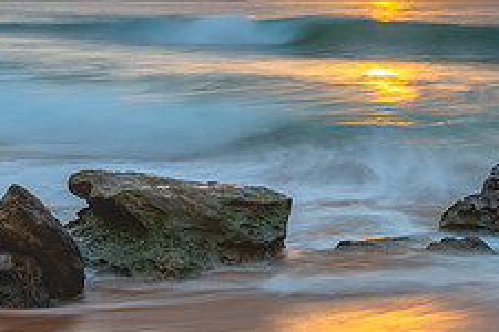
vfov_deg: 13.7
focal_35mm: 99
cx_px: 330
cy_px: 45
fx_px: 1372
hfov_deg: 20.5
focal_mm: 38
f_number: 9
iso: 31
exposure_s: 1.3
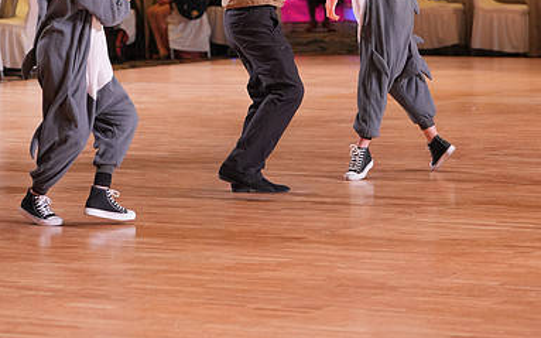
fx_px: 2889
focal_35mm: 196
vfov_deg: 6.7
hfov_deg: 10.7
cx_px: 272
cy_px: -51
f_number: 4.5
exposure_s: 1/400
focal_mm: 127
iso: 2500
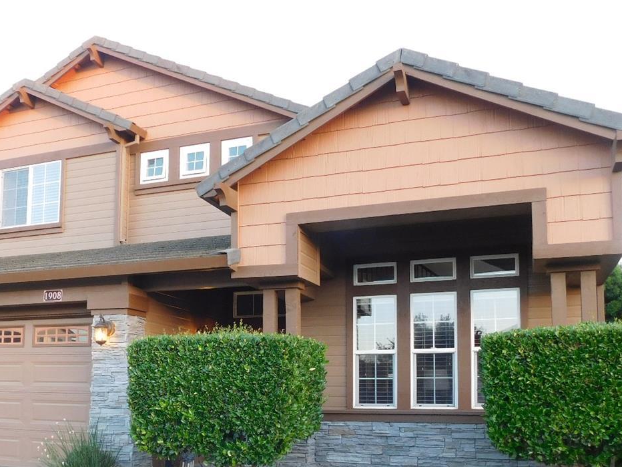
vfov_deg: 37.7
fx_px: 665
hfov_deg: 49.9
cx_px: 253
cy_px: 351
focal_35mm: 37
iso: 180
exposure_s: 1/30
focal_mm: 4
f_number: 3
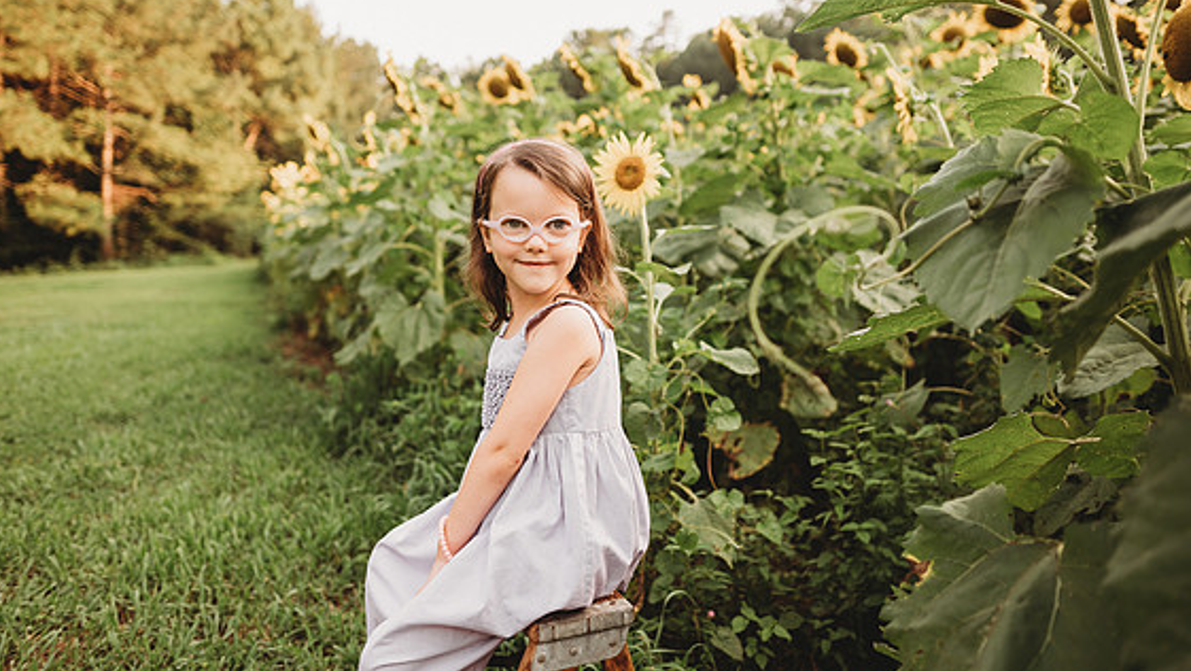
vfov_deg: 44.4
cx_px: 584
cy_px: 296
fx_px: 821
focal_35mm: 26
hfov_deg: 71.9
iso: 125
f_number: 2.2
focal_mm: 24
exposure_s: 1/320
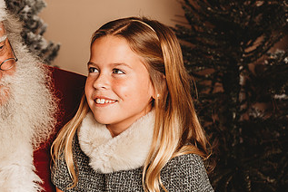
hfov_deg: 19.1
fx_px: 849
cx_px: 62
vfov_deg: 12.9
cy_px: 103
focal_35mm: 106
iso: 100
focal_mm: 58
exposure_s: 1/160
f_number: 4
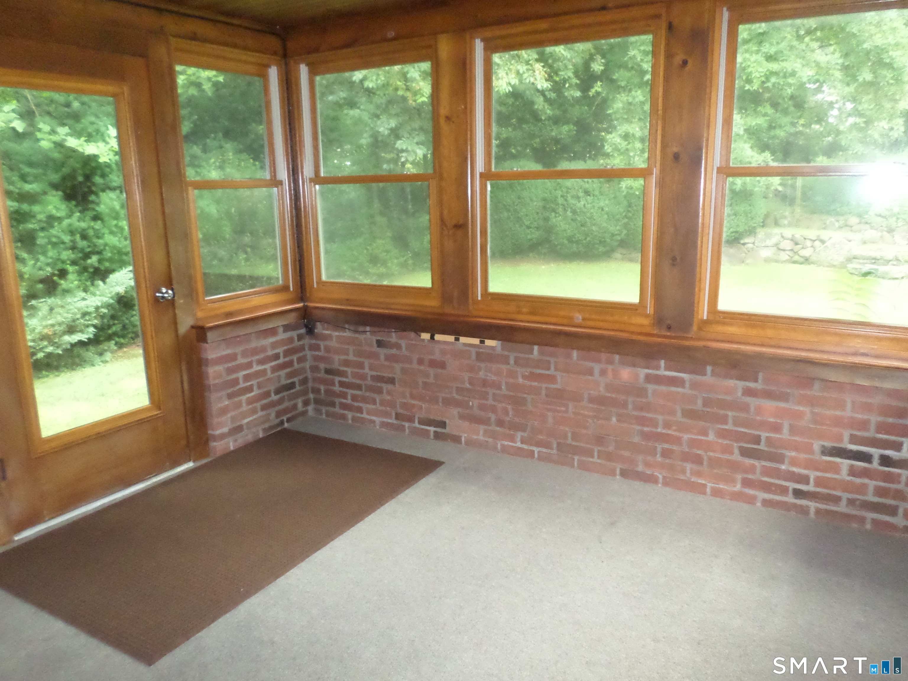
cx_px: 454
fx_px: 656
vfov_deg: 54.9
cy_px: 340
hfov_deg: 69.4
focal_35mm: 25
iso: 640
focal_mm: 4.5
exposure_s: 1/30
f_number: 2.5
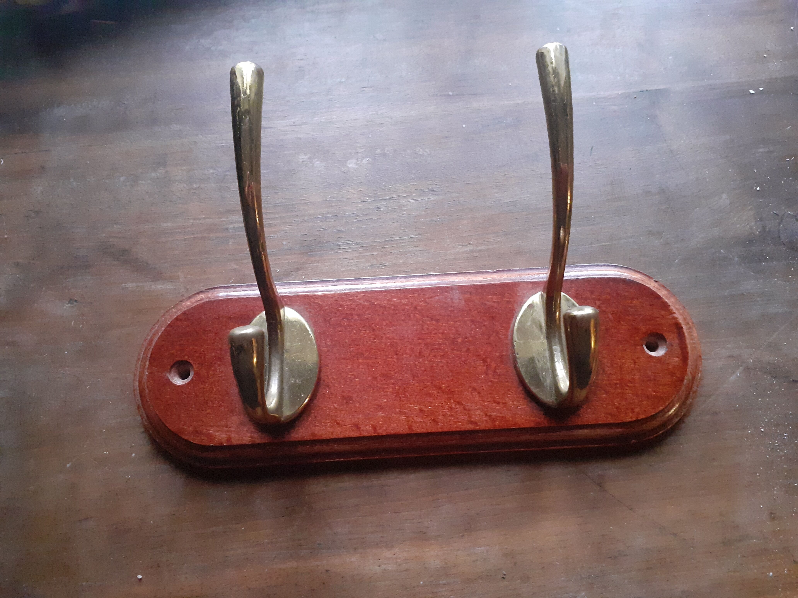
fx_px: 622
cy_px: 299
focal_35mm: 27
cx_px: 399
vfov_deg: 51.4
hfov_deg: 65.3
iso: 640
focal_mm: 3.6
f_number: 1.9
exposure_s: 1/20
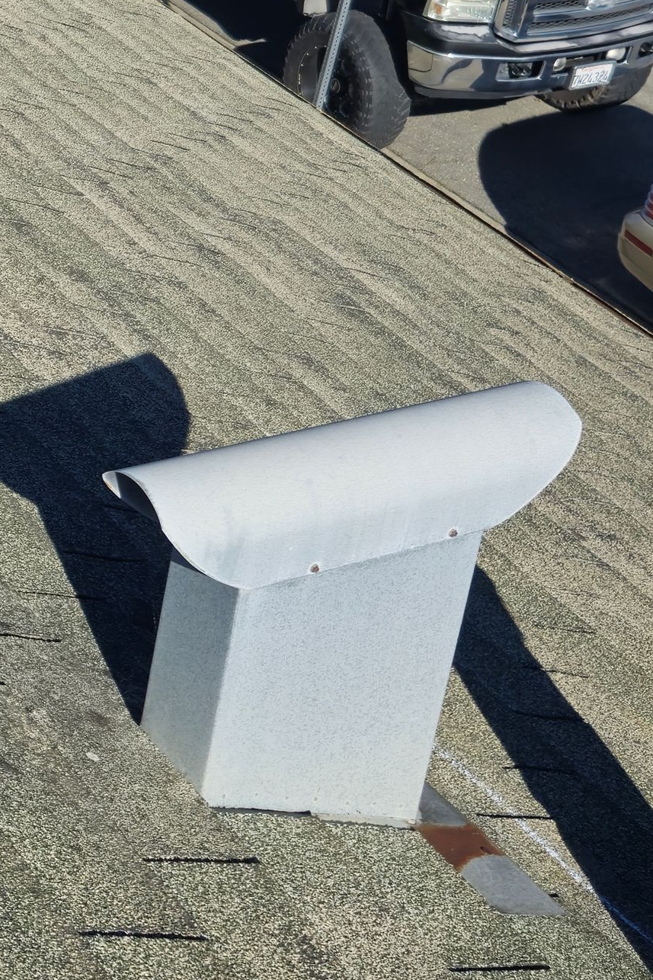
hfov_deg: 16.4
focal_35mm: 75
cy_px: 261
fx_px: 2041
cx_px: -354
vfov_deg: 26.7
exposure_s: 1/2180
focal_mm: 5.4
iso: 25
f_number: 1.8
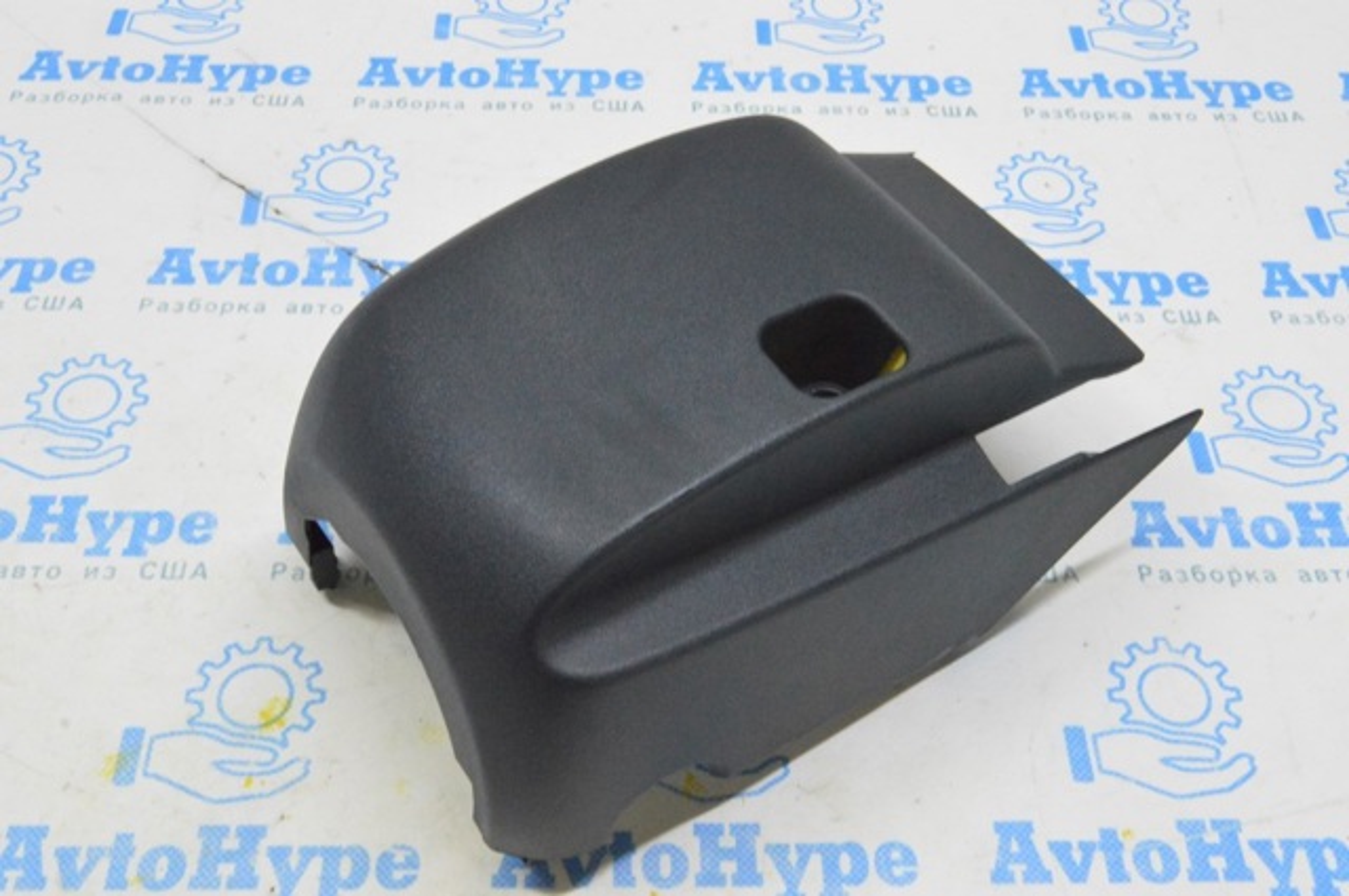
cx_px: 674
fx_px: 1460
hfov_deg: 49.6
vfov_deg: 34.1
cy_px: 448
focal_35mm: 39
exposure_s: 1/20
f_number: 20
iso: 6400
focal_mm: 26
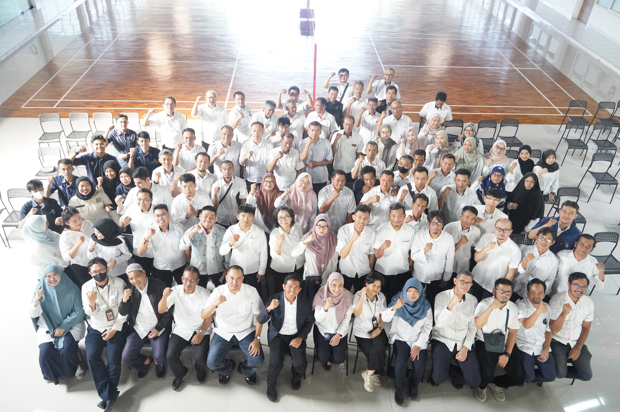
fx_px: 482
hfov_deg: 65.5
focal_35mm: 28
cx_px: 310
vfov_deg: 46.3
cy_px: 206
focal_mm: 28
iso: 16000
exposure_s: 1/160
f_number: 5.6
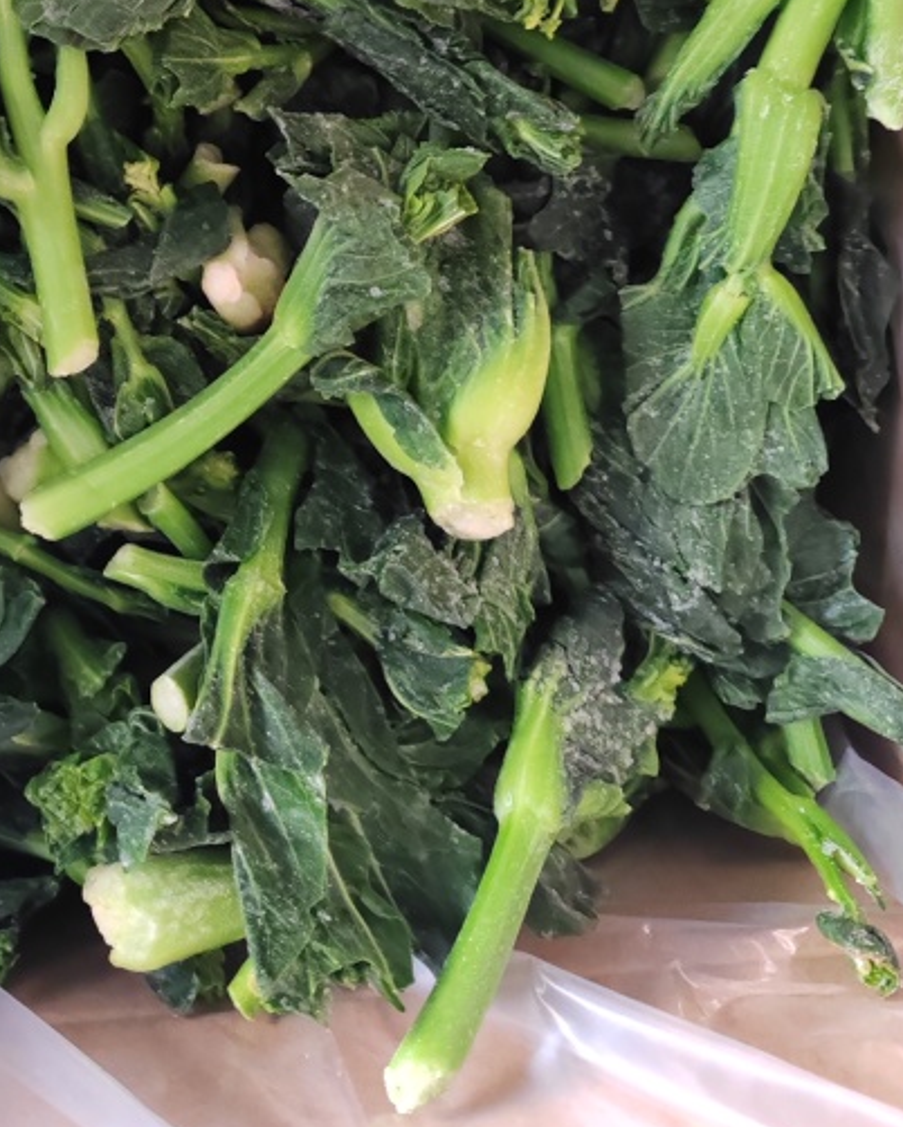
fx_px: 1870
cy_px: 39
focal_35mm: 56
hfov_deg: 26.2
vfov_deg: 31.4
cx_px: 81
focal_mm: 6.14
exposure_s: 1/50
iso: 5000
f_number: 1.8
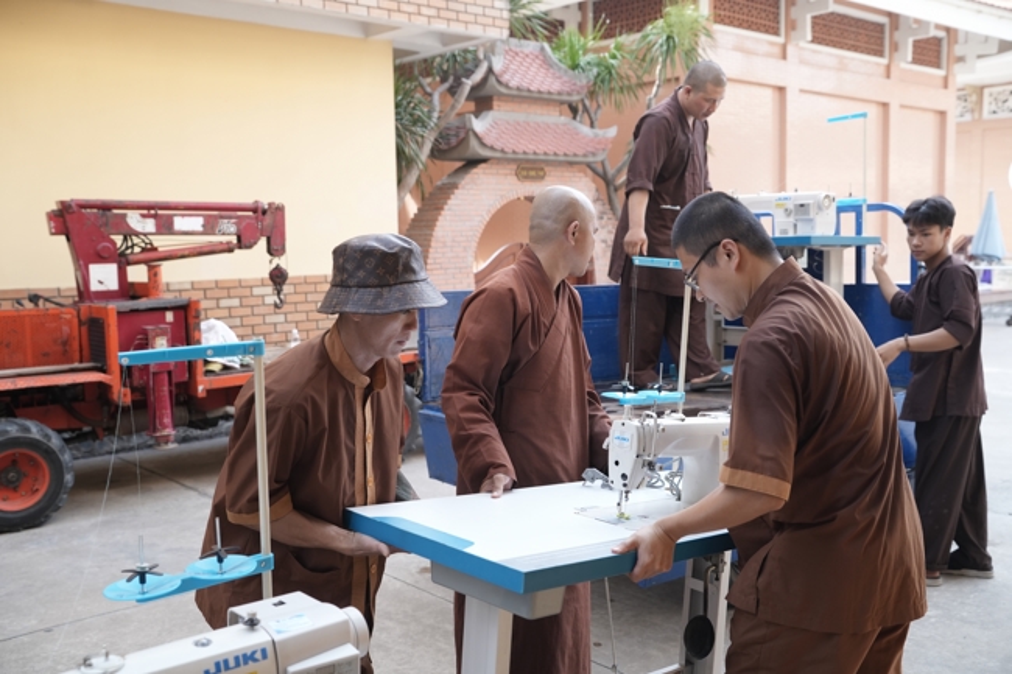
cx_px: 506
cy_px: 337
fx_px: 984
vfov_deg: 37.8
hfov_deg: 54.4
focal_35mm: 35
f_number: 4
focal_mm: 35
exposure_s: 1/400
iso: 800
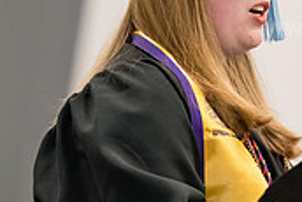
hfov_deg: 3.8
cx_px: 184
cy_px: 64
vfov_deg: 2.6
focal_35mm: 538
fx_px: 4517
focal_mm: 160
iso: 3200
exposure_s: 1/200
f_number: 3.5
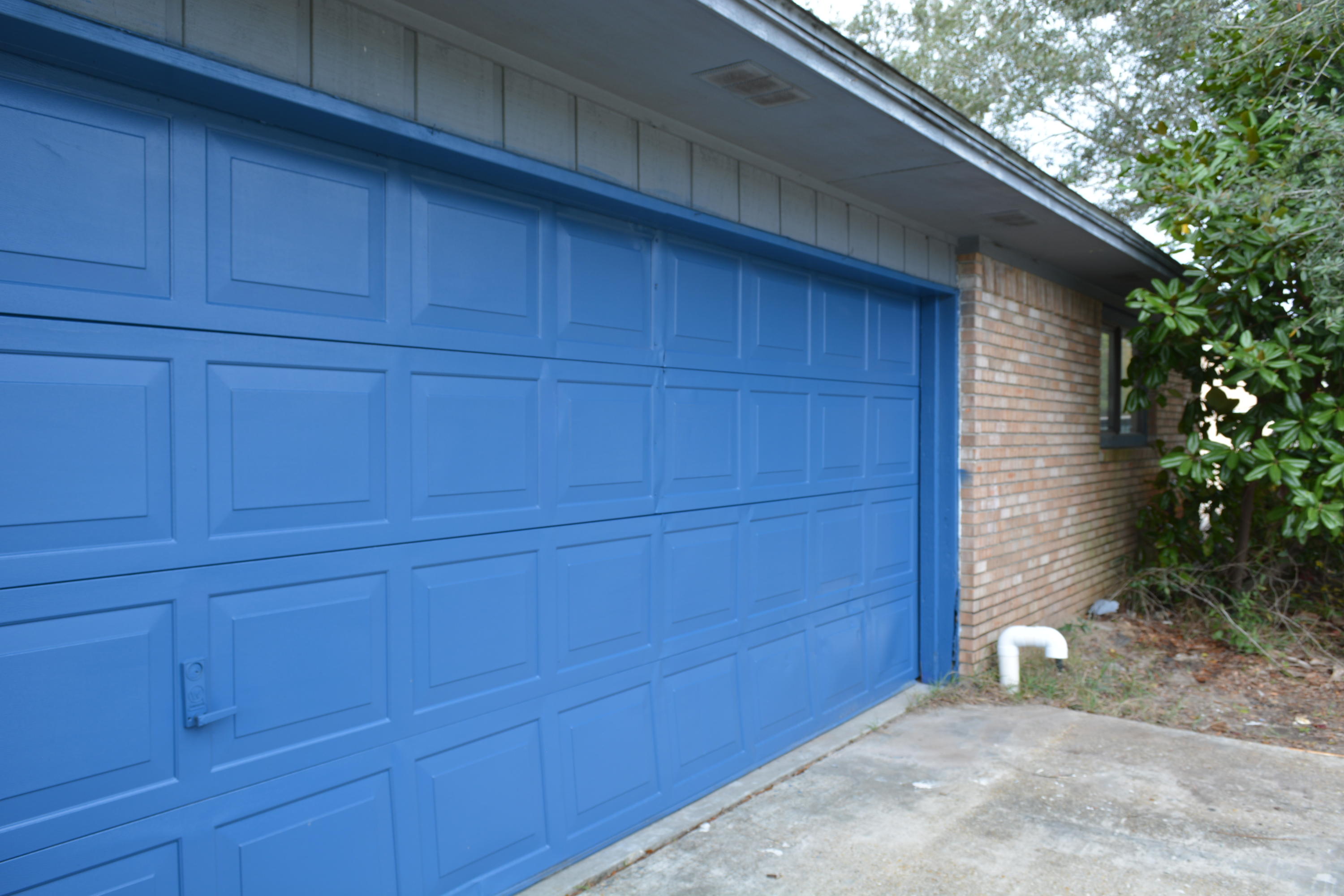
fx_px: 1008
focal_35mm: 27
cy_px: 448
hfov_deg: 67.4
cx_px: 672
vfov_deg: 47.9
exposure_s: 1/60
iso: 100
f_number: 5.6
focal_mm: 18
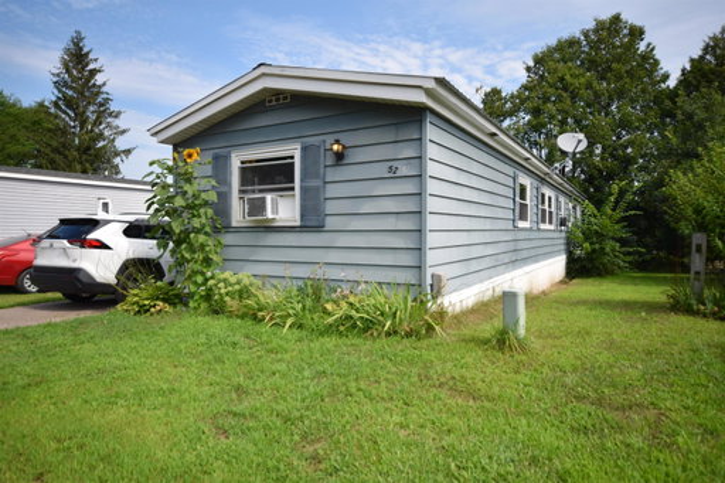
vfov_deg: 56.1
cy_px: 242
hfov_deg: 77.3
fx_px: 453
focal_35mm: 22
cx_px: 362
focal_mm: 15
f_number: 8
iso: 200
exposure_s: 1/500
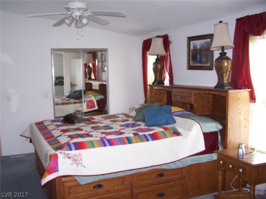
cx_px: 133
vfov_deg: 37.7
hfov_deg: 49.0
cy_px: 100
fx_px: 292
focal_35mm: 38
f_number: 2.8
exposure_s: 1/60
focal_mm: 6.3
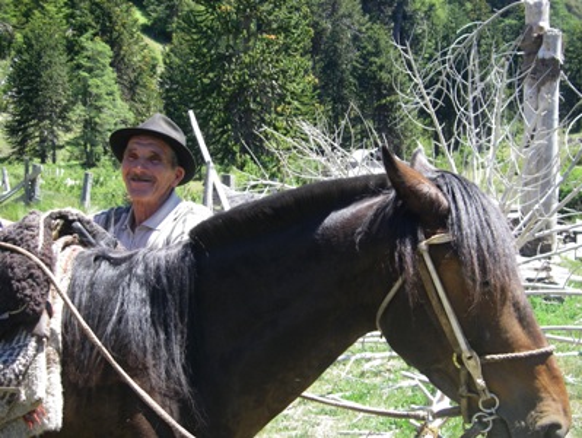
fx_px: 926
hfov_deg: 34.9
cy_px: 219
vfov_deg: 26.6
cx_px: 291
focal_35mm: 55
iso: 64
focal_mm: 9.2
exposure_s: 1/125
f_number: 3.6
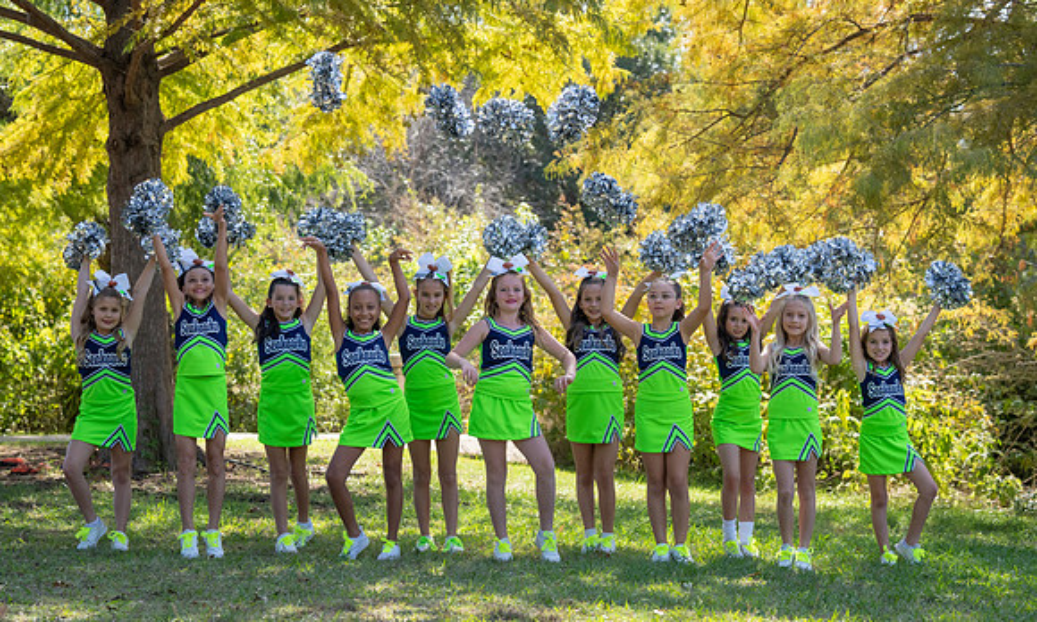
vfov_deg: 15.2
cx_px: 494
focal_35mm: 83
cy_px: 345
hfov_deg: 25.1
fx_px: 2329
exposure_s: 1/1250
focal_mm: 70
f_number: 4
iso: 500
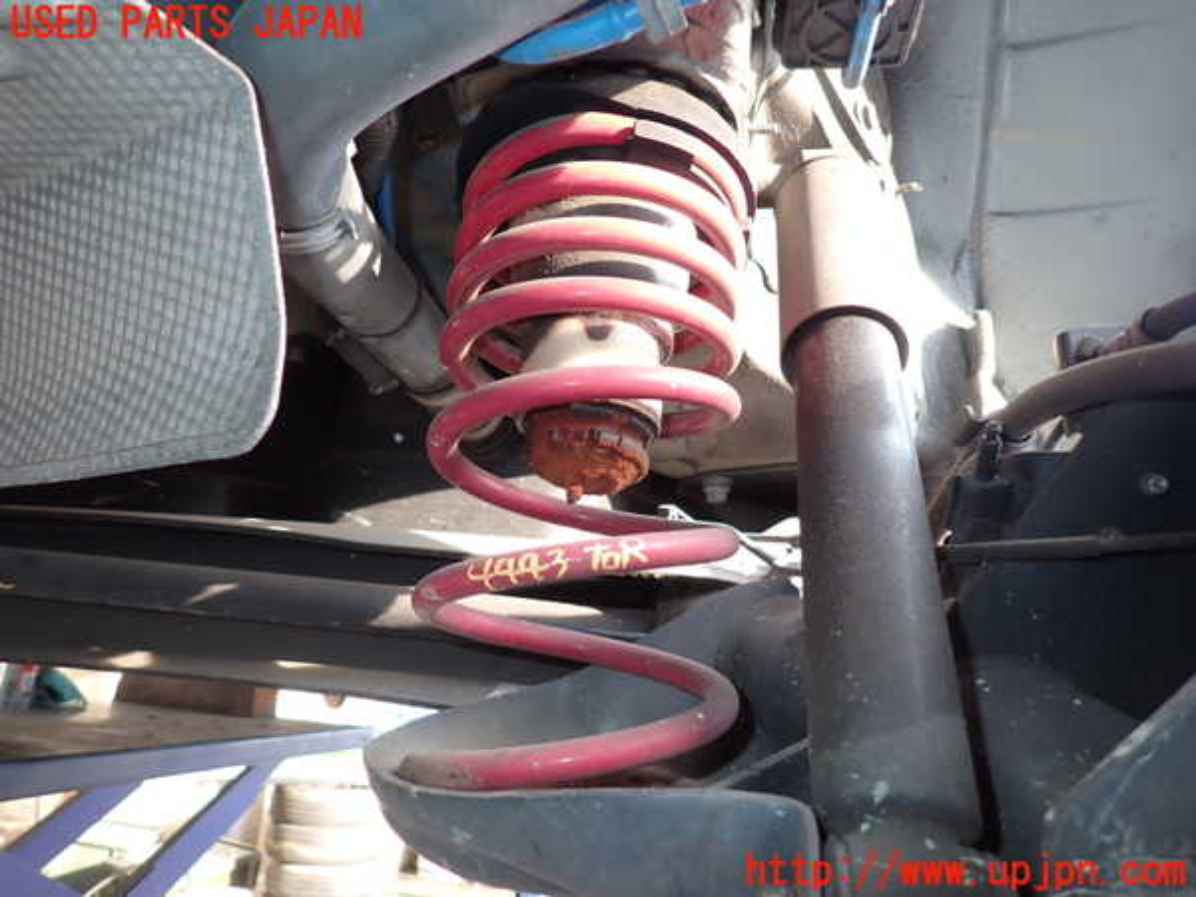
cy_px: 448
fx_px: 864
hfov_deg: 69.4
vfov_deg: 54.9
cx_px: 598
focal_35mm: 25
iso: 125
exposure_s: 1/60
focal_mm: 4.5
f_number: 2
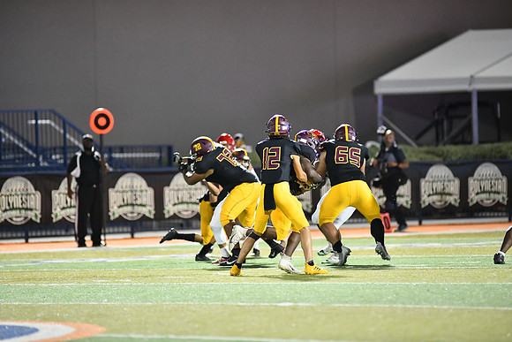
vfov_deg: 4.6
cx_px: 256
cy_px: 171
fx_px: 4267
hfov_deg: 6.9
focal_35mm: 300
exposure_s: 1/1000
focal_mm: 300
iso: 8000
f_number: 2.8
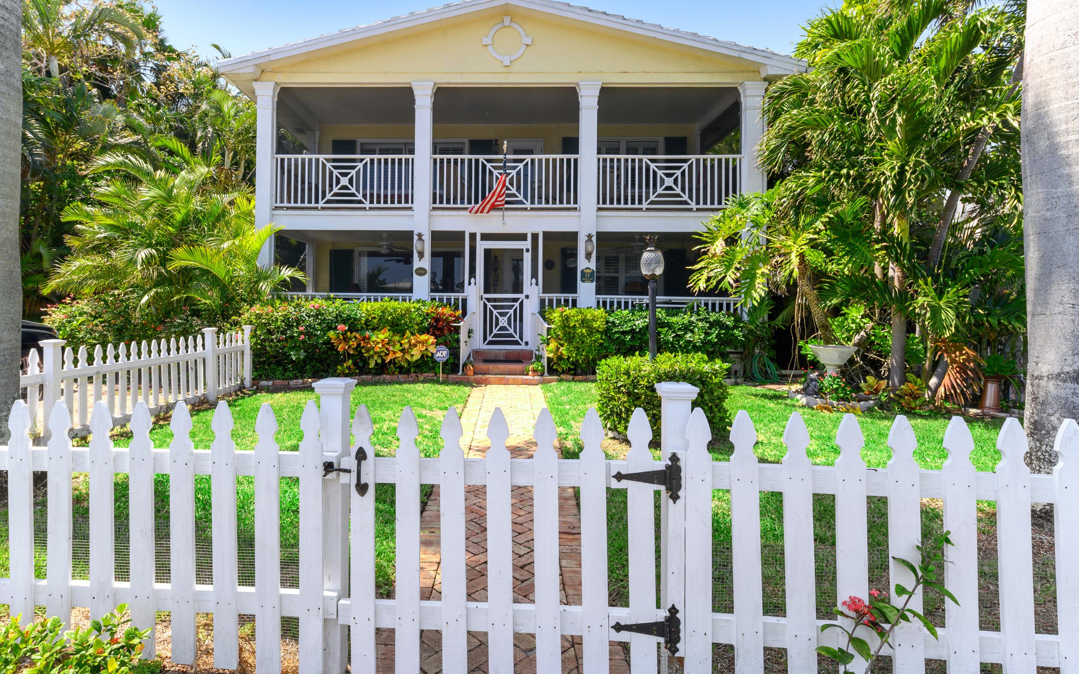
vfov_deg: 65.0
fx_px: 529
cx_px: 544
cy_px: 319
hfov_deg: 91.1
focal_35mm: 18
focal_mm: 17
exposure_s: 1/100
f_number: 11
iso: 100
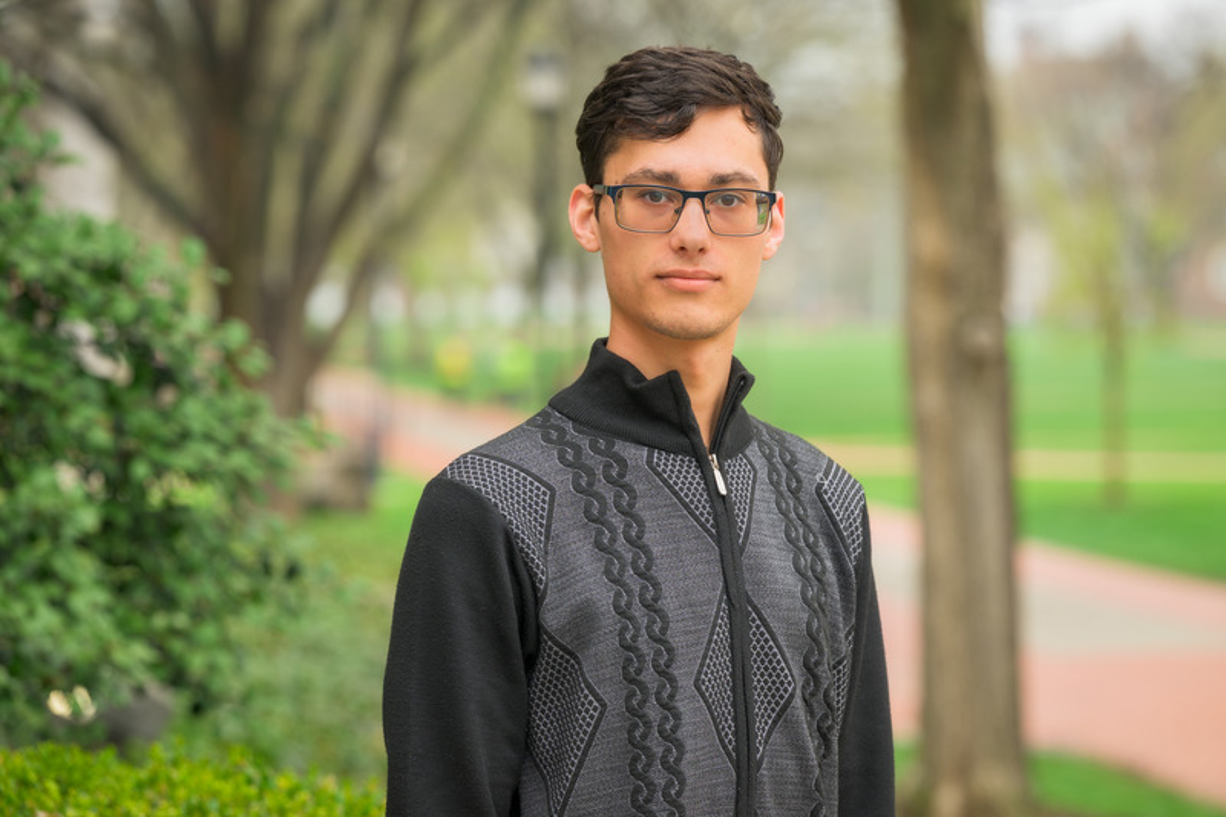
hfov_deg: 15.2
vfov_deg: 10.2
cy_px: 408
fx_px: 4596
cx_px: 613
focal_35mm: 135
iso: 100
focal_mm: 135
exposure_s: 1/125
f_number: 4.5
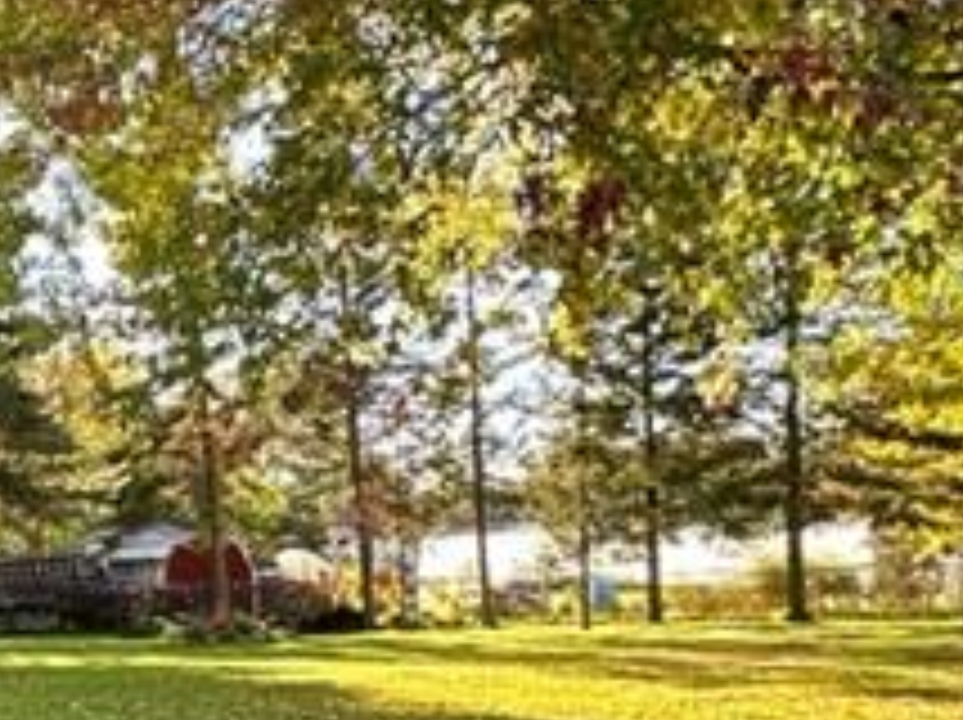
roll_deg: +1.4
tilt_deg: -1.1
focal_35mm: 67
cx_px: -454
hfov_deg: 23.6
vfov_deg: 21.5
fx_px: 1862
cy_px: 630
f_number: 2.2
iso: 40
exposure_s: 1/137
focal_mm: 2.22
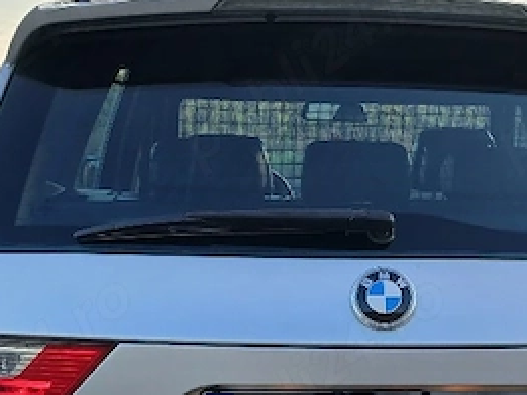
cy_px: 389
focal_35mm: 62
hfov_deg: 30.7
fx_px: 944
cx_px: 394
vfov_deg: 22.8
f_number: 1.8
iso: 40
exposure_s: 1/120
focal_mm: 3.98
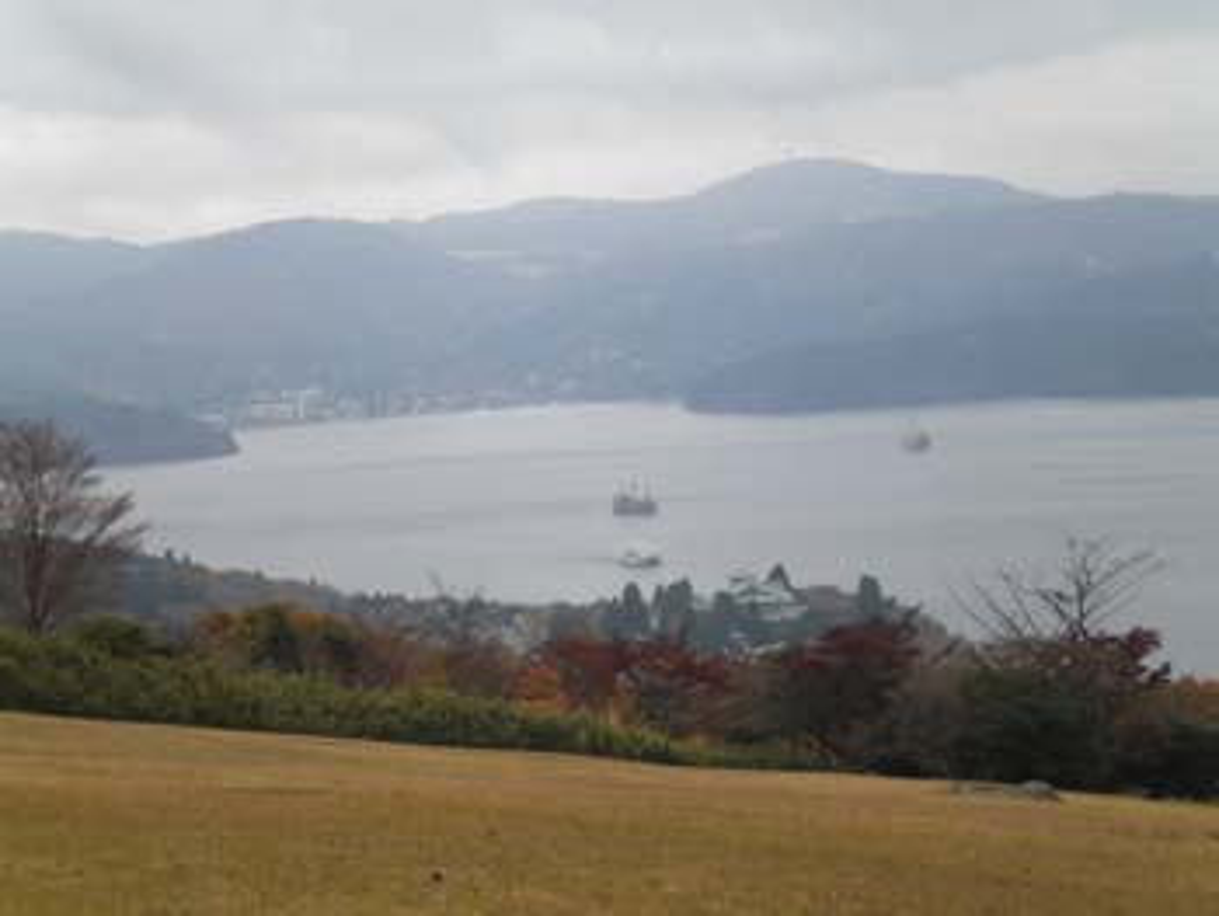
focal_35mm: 96
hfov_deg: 20.4
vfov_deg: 15.4
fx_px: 3383
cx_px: 610
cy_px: 458
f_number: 5.7
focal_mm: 17.3
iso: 198
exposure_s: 1/140
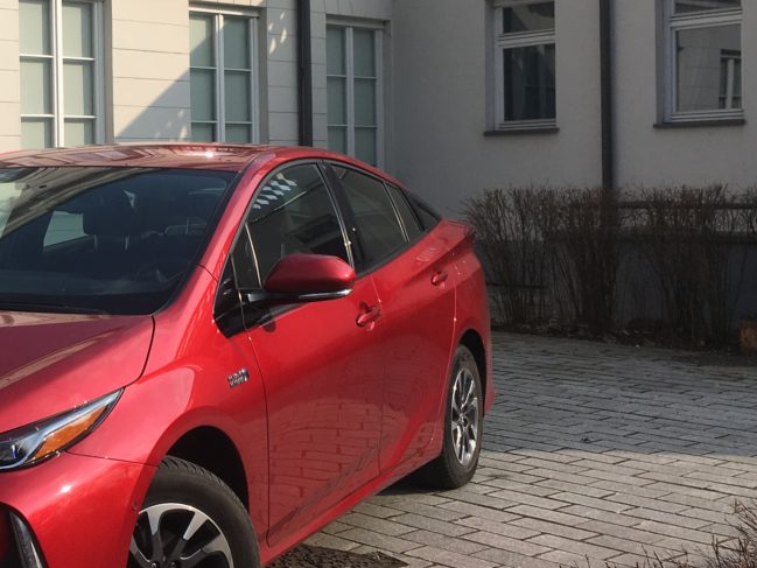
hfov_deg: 29.9
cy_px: 206
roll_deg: +1.4
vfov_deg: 24.0
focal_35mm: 61
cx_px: 31
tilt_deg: -0.4
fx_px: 1334
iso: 25
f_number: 2.2
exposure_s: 1/1972
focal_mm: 4.15
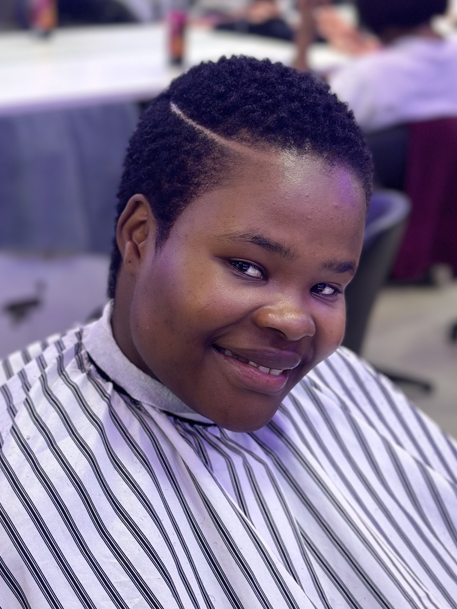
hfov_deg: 19.4
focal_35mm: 76
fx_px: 1338
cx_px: 212
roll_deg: -3.1
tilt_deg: -21.2
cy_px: 342
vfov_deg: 25.6
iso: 125
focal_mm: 6.86
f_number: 1.78
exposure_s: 1/100
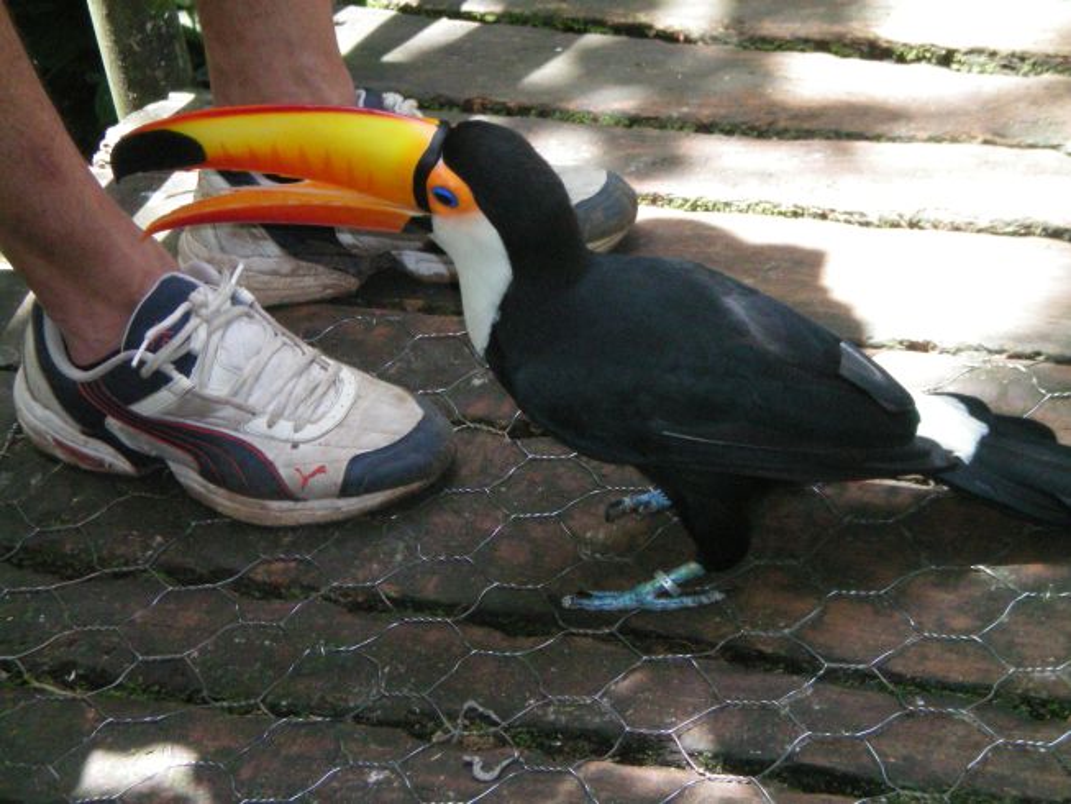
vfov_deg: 13.0
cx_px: 536
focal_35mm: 114
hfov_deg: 17.3
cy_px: 402
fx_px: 3528
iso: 400
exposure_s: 1/125
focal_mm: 18.9
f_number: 5.9
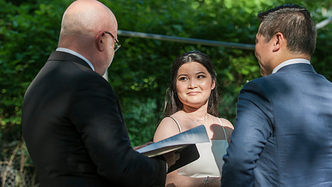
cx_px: 166
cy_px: 78
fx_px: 925
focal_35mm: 105
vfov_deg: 11.5
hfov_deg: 20.4
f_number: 3.5
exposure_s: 1/2500
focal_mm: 82
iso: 800
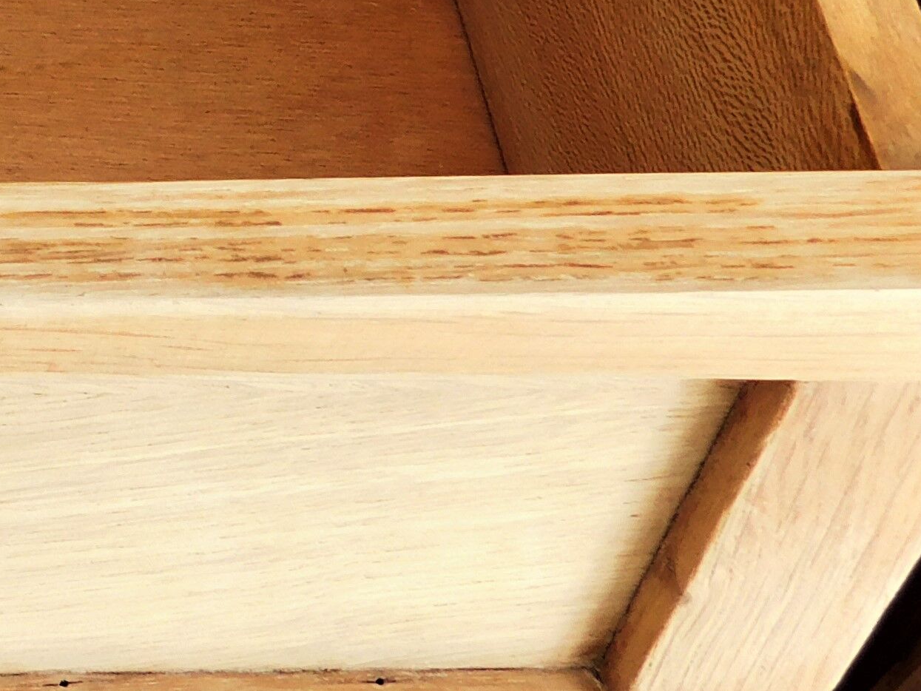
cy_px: -109
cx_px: -556
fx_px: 2954
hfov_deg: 15.9
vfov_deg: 13.0
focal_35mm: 111
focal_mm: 5.3
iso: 125
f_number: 3.2
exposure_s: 1/30
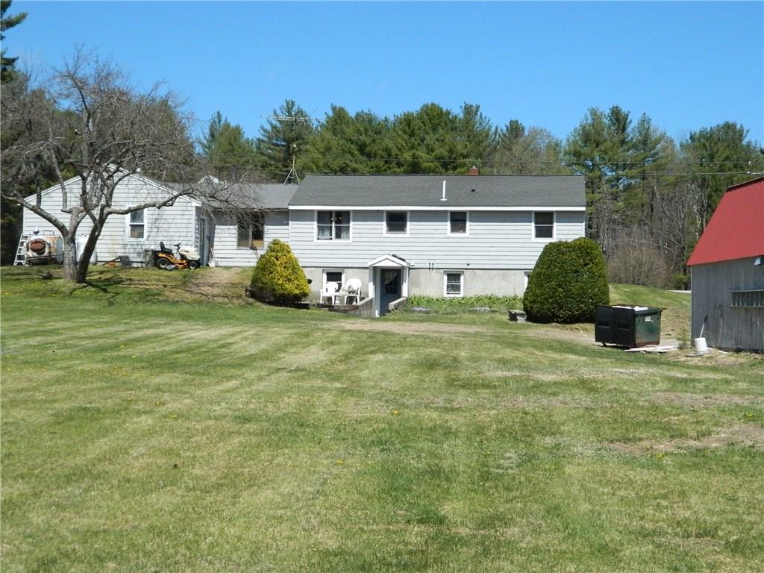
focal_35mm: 57
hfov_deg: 33.8
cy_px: 286
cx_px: 382
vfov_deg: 25.7
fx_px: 1258
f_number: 10.7
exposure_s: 1/500
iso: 400
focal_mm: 10.2
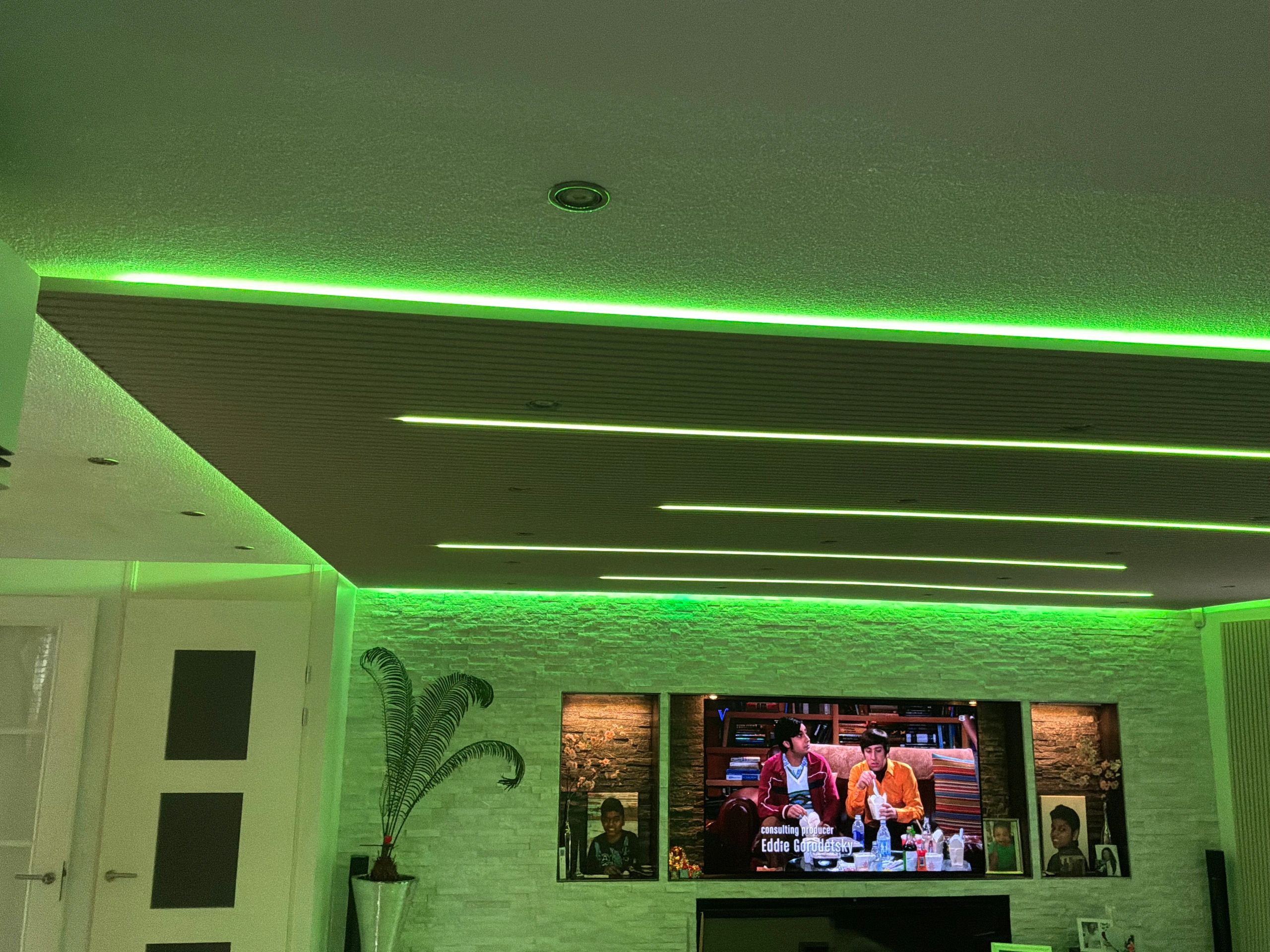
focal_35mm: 28
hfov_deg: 63.4
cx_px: 635
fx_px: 1027
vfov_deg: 49.7
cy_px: 476
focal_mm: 3
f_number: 1.8
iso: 250
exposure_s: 1/60
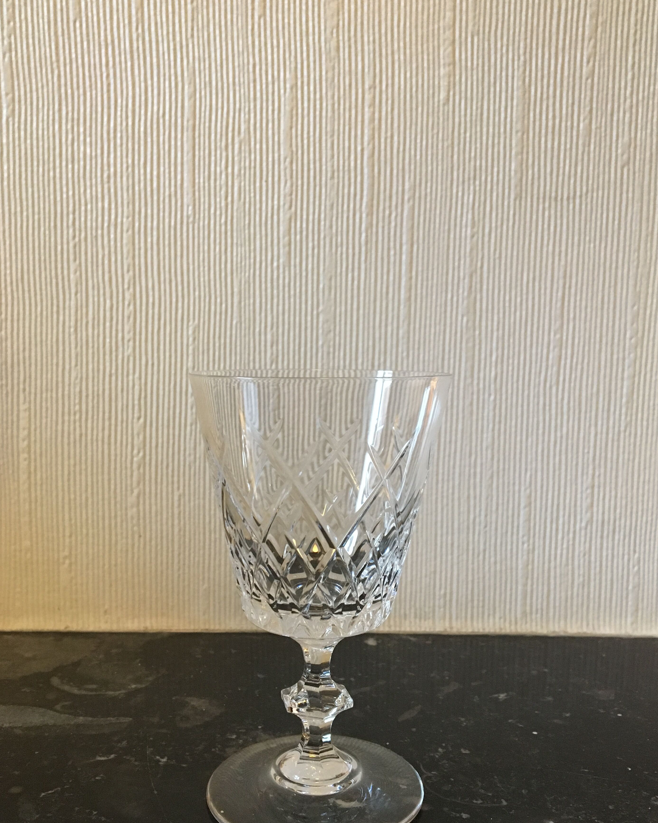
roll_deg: -1.5
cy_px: 466
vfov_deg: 54.1
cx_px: 336
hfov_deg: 44.5
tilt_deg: -8.7
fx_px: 803
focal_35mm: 33
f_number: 2.2
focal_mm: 4.15
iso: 200
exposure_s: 1/17
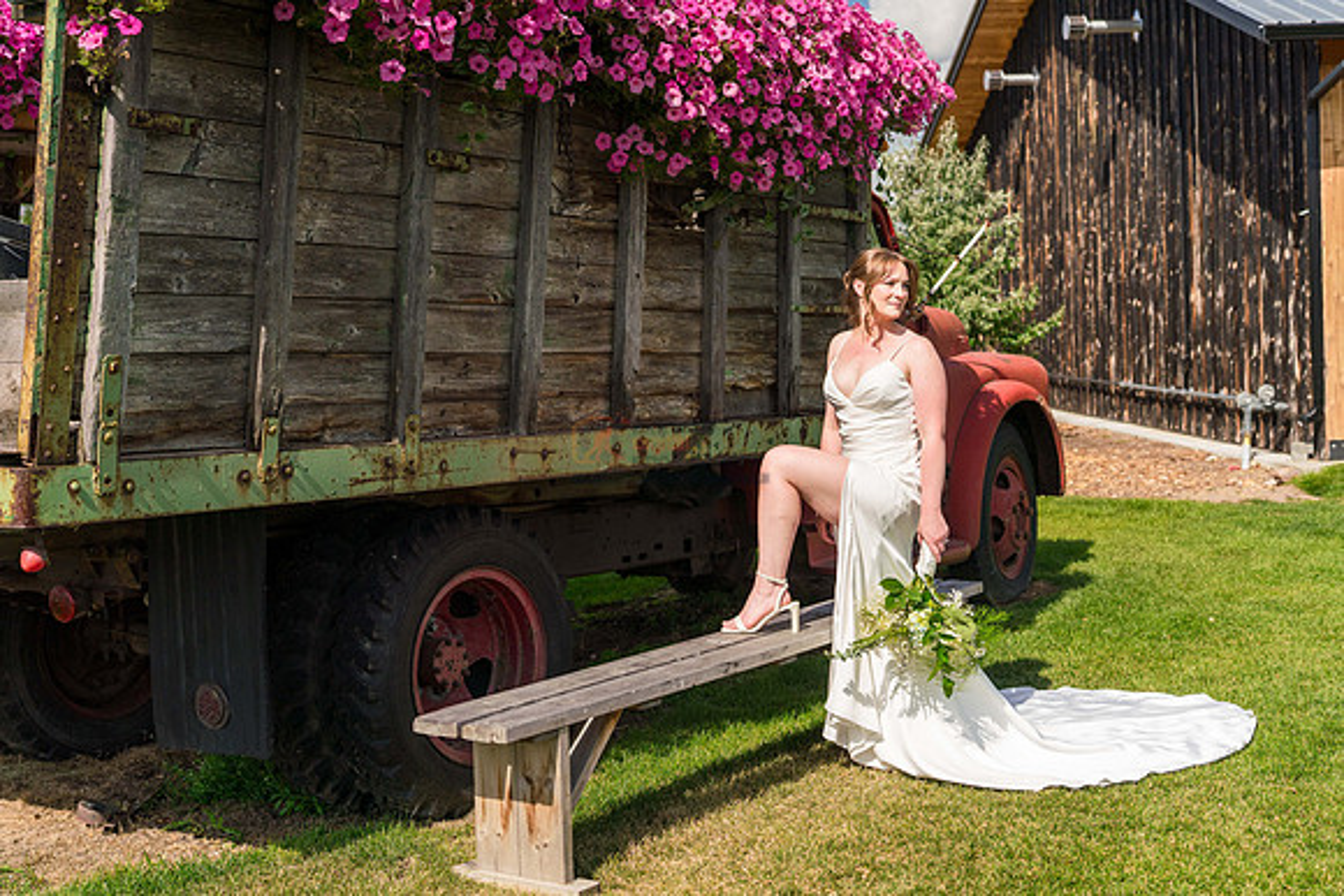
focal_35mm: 48
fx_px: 1797
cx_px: 718
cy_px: 444
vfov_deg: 28.0
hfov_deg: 41.0
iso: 400
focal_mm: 43
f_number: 3.2
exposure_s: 1/8000
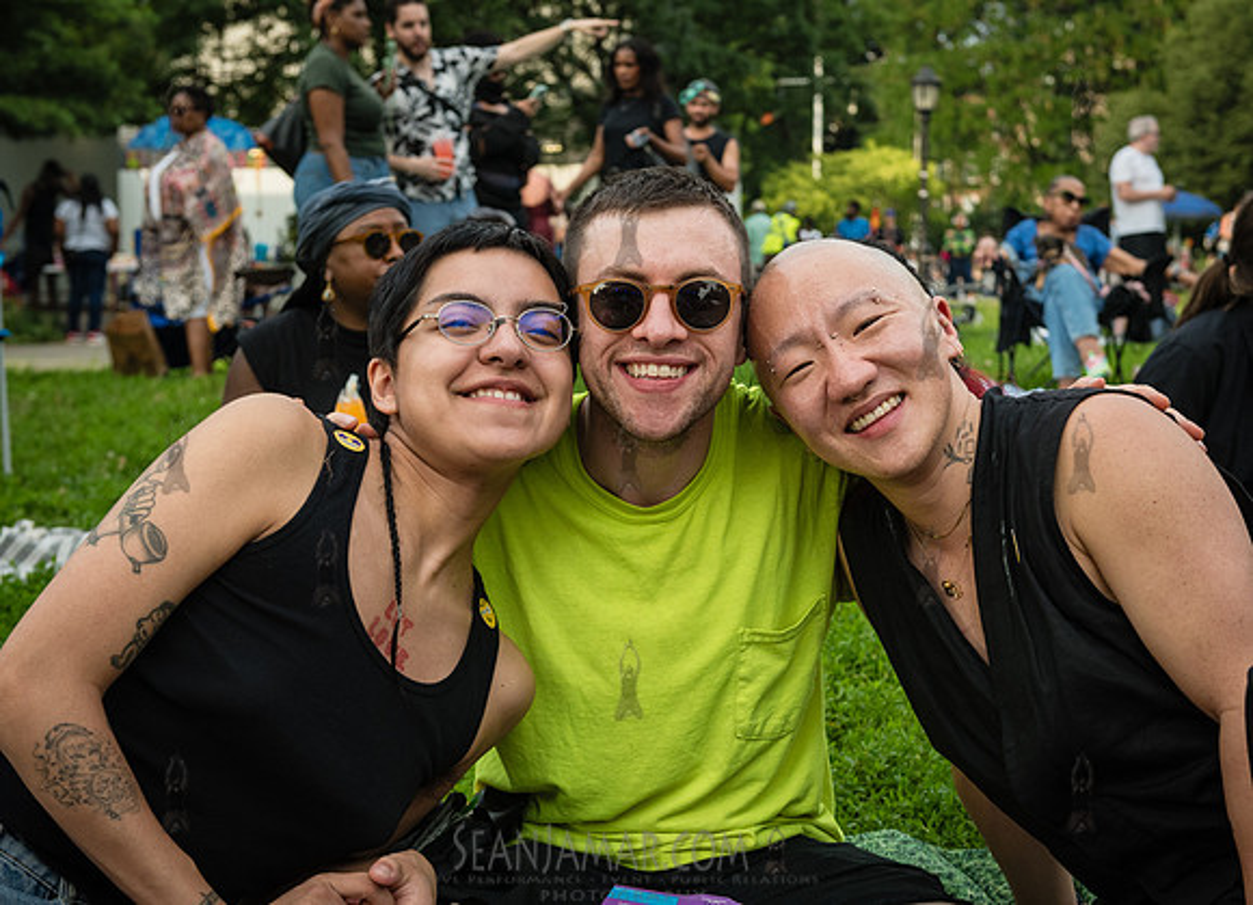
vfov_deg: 24.5
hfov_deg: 33.4
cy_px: 471
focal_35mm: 58
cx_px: 675
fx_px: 2089
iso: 1000
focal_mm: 50
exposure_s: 1/1600
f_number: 4.5
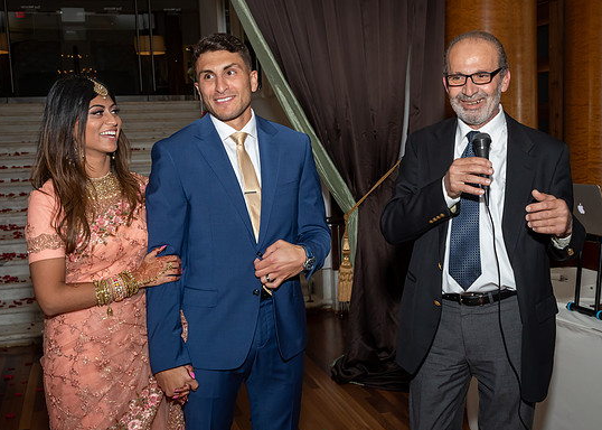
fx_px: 820
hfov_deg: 40.1
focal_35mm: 48
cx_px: 370
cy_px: 231
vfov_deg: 29.3
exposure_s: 1/250
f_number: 7.1
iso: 500
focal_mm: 24
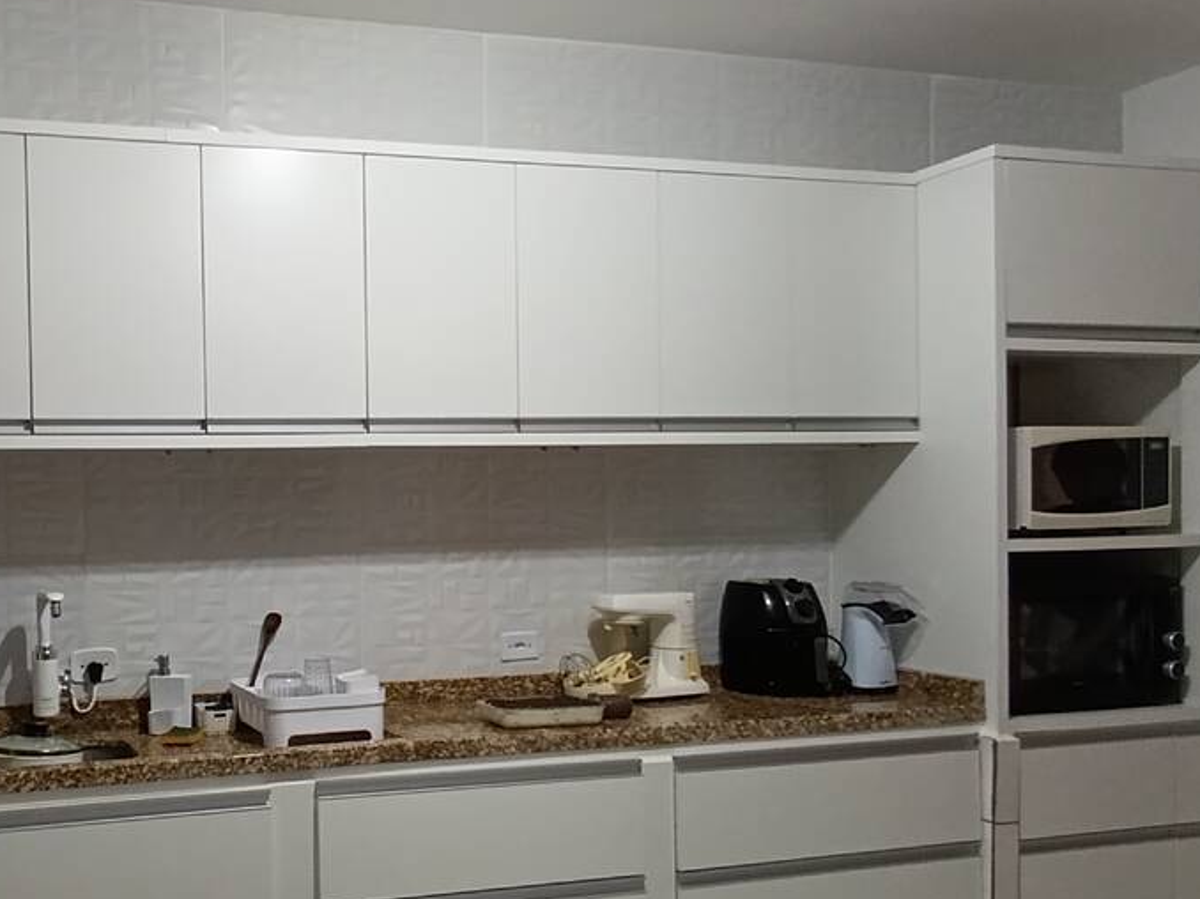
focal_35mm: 34
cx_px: 262
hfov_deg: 51.1
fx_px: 1178
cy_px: 503
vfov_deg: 41.7
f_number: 2.2
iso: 400
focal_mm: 1.65
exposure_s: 1/60
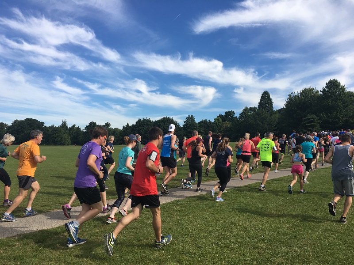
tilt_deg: +2.8
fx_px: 297
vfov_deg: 48.2
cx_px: 177
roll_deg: -2.8
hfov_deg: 61.7
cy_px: 132
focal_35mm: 29
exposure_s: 1/1451
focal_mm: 4.15
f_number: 2.2
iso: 25
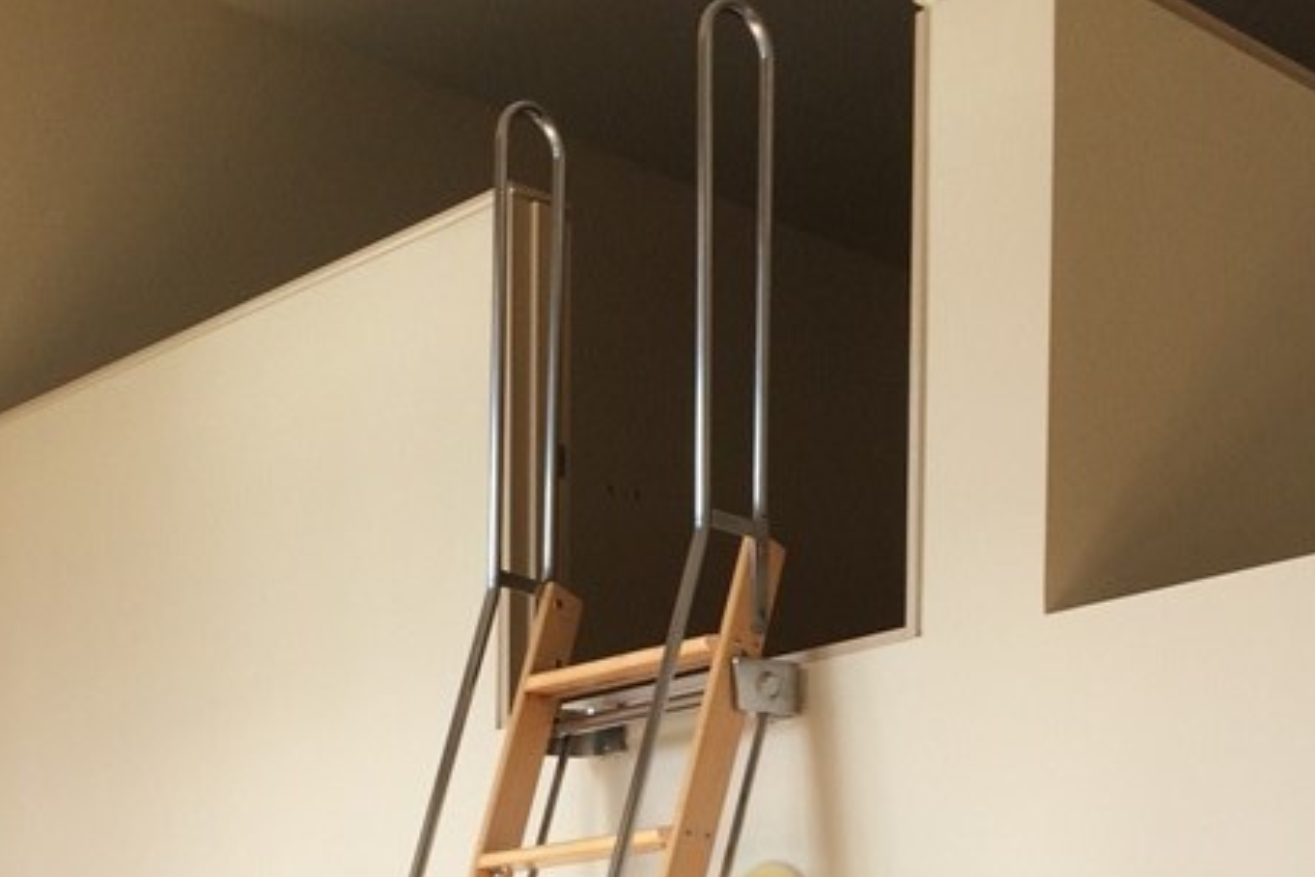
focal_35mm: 68
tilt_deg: -0.4
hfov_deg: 29.6
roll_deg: -1.1
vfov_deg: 18.1
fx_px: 2485
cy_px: 1274
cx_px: 530
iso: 32
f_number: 2.2
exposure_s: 1/175
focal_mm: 4.15
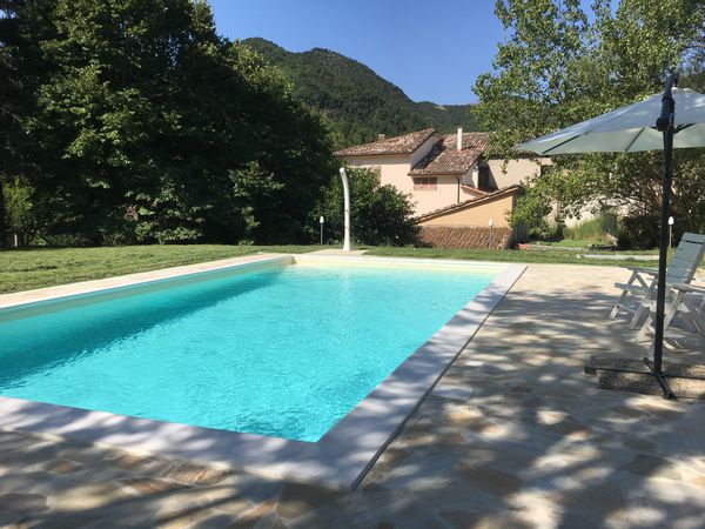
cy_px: 264
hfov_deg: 61.7
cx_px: 352
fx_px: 591
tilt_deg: -6.4
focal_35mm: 29
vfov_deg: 48.2
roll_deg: -1.1
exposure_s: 1/2024
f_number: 2.2
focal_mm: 4.15
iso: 25
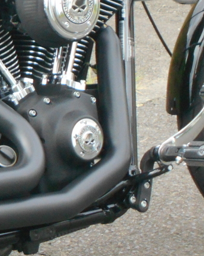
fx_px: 1783
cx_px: -147
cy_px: 100
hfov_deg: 6.4
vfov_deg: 8.2
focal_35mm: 236
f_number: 6.3
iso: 360
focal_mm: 15.4
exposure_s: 1/250
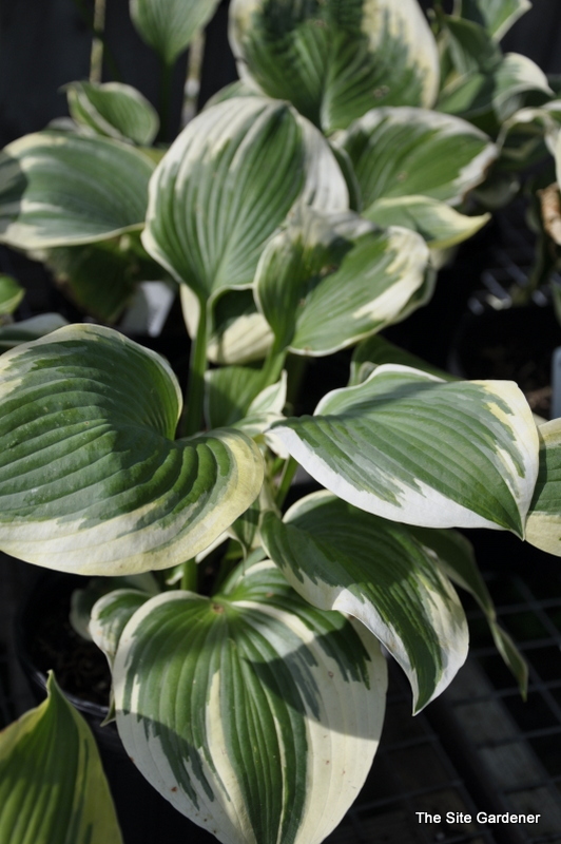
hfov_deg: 22.6
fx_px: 1405
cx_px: 280
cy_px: 422
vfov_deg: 33.4
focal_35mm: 60
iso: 200
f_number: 4.5
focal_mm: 40
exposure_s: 1/500
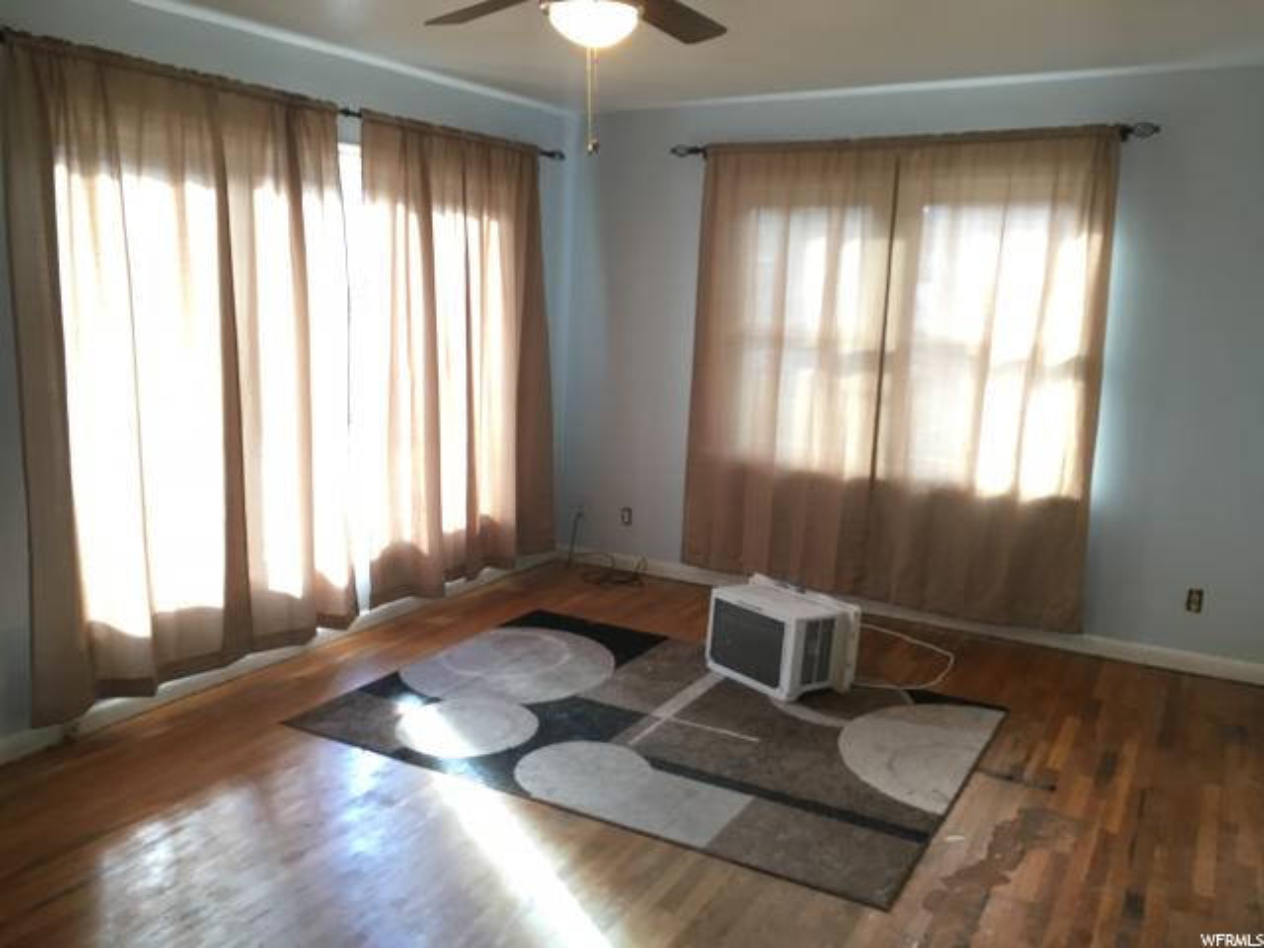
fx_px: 1059
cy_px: 474
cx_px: 632
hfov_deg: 61.7
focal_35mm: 29
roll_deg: -0.9
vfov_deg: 48.2
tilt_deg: -11.8
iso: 80
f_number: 2.2
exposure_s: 1/30
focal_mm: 4.15
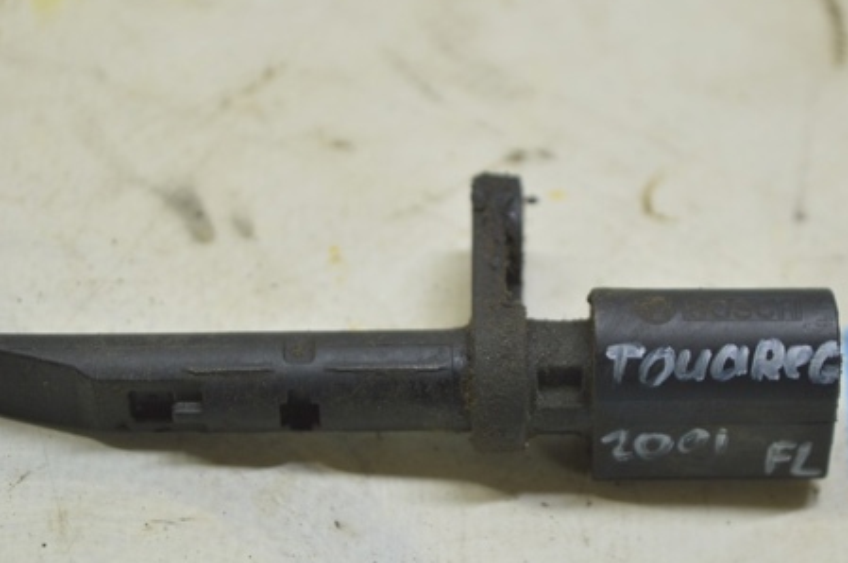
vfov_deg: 11.6
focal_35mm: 118
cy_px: 345
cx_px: 378
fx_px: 2769
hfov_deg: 17.4
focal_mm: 55
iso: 400
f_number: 5.6
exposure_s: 1/20
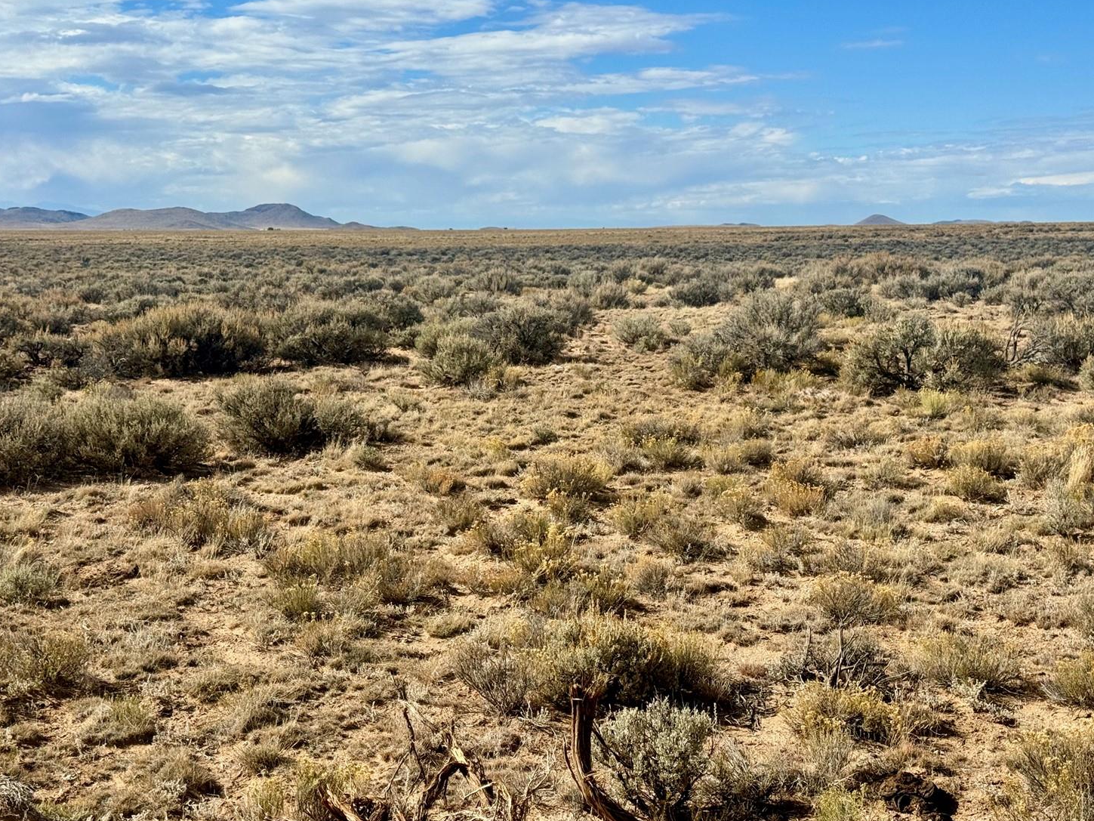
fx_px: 1675
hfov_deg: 36.2
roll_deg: -0.5
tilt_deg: -6.9
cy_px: 400
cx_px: 551
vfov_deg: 27.5
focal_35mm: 53
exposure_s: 1/6410
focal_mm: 6.76
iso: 64
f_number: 1.78
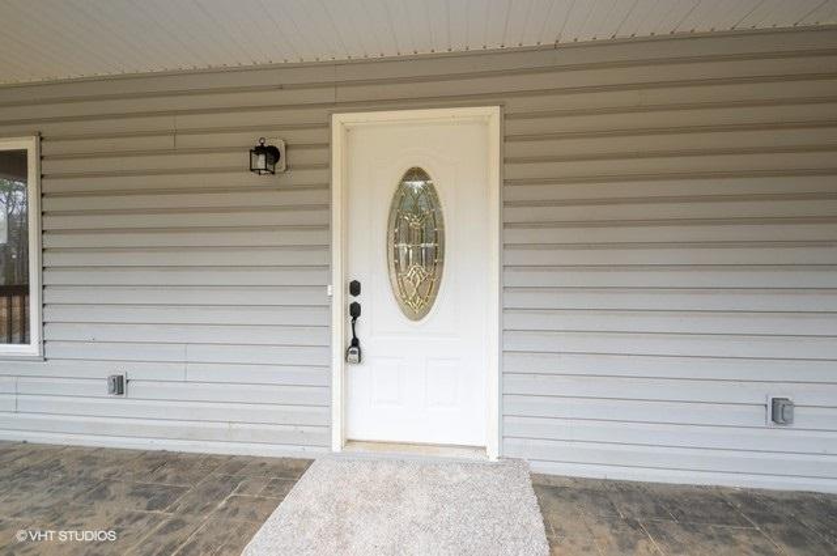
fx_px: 348
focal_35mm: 15
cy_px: 278
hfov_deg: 100.5
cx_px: 418
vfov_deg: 77.2
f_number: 8
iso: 100
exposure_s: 1/15
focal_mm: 10
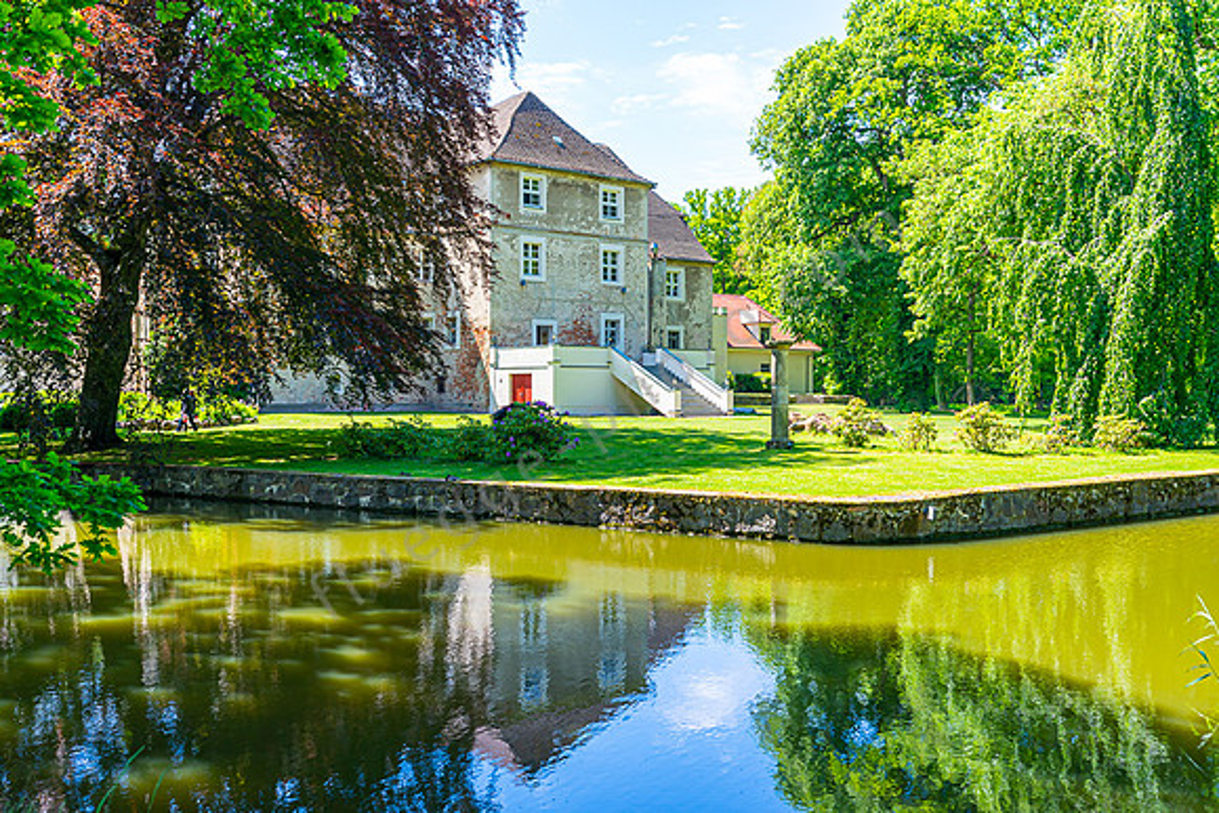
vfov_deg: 37.9
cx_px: 610
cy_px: 406
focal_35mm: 35
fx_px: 1185
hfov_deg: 54.4
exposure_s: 1/500
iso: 100
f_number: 2.8
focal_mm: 35
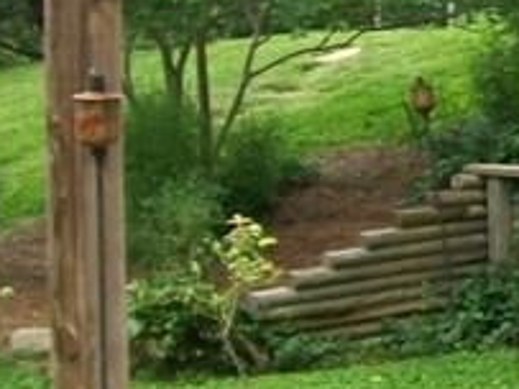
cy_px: 54
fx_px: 2727
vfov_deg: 8.1
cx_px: 1117
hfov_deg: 9.9
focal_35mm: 182
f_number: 2.7
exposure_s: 1/80
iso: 64
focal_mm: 6
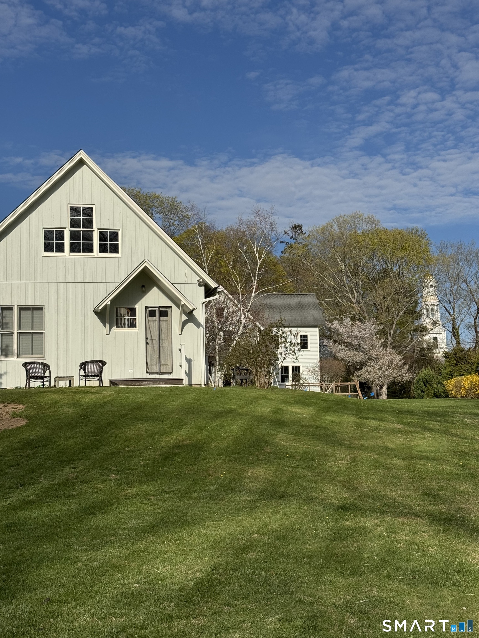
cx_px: 240
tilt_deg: +5.9
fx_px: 886
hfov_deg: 30.3
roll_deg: +1.5
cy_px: 319
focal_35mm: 48
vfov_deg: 39.7
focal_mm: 6.76
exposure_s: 1/9009
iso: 64
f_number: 1.78
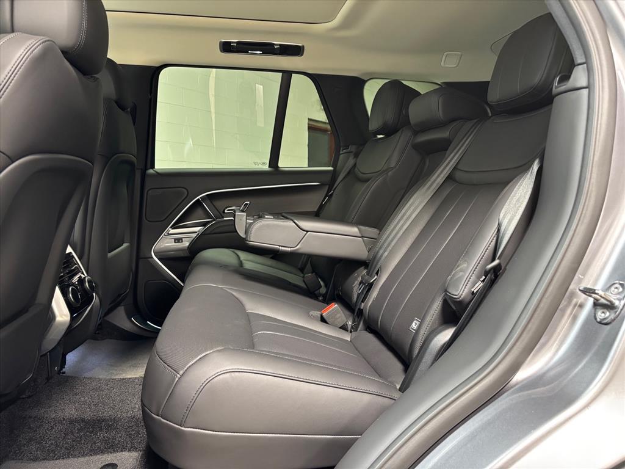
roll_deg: +0.3
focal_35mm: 26
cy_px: 234
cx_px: 312
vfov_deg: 53.1
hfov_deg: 67.3
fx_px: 469
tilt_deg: -5.6
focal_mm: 5.96
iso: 320
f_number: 1.6
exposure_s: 1/60
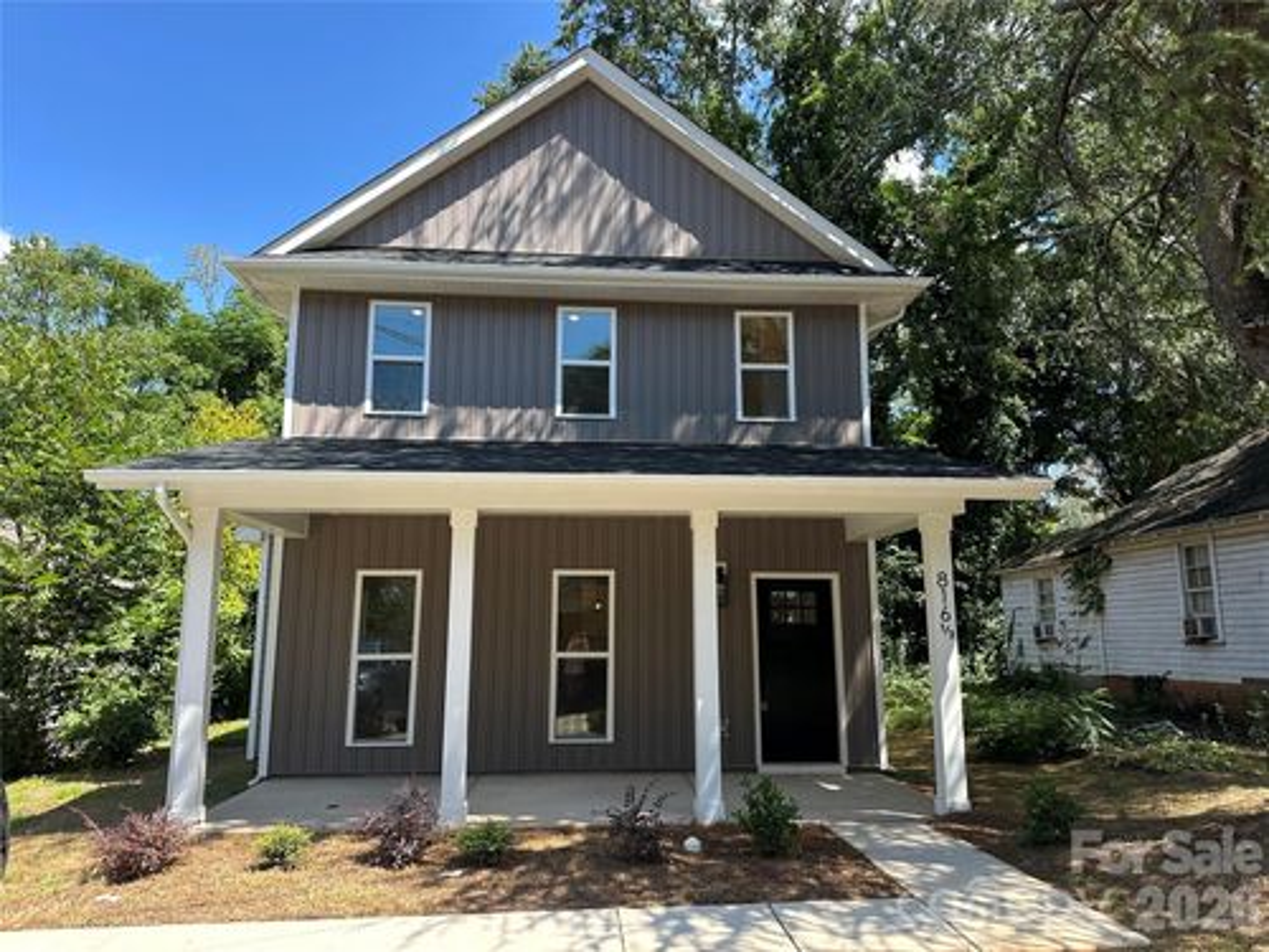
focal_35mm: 24
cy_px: 476
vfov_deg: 56.8
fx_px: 880
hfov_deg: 71.6
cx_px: 634
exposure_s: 1/1050
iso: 80
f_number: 1.78
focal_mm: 6.86
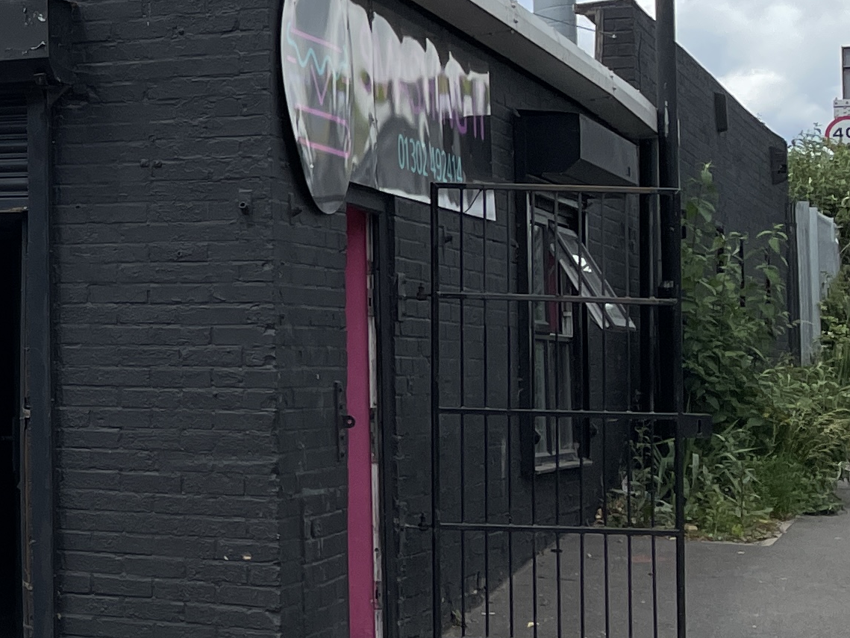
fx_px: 2260
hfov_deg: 18.0
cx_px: -575
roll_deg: -0.9
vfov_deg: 16.0
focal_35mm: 92
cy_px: 193
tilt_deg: +4.6
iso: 32
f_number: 1.6
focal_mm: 4.2
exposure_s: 1/5051
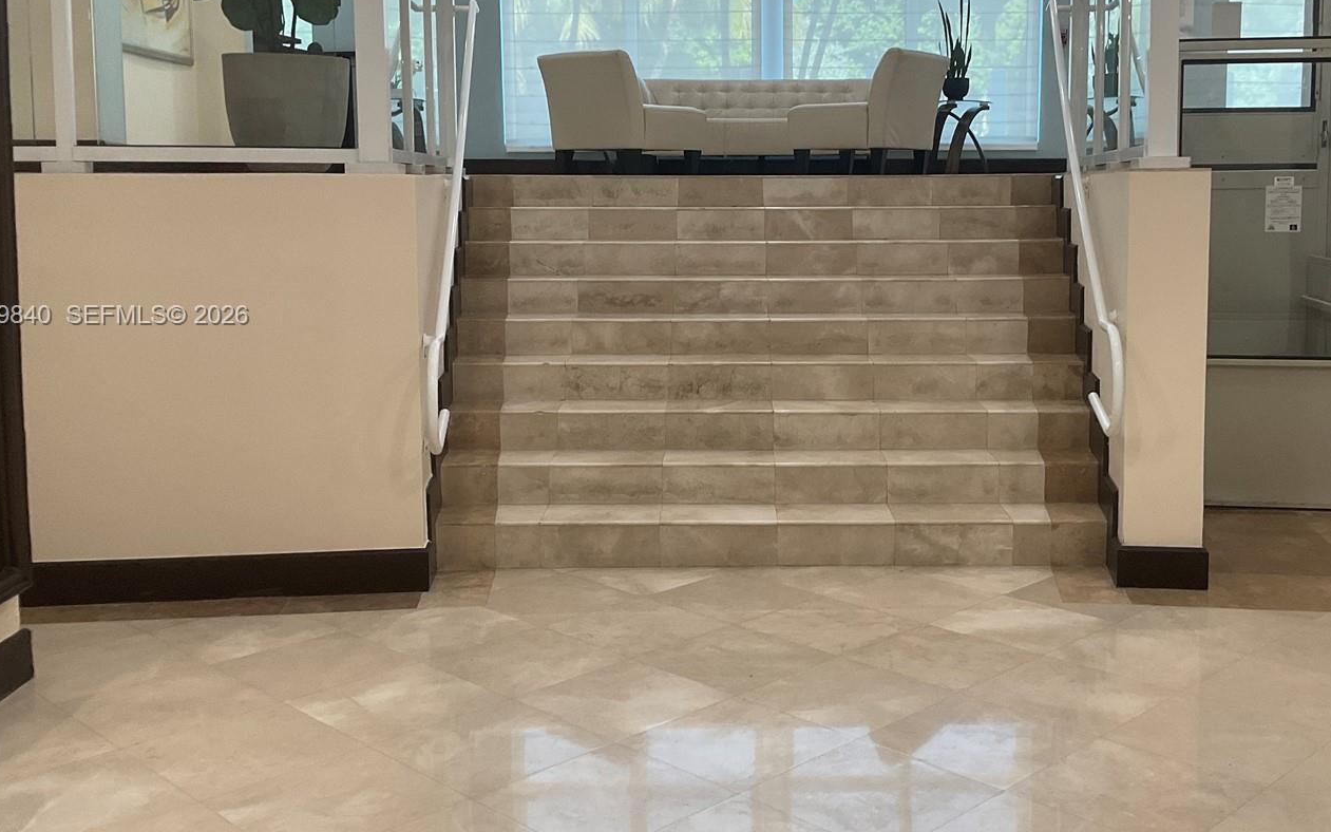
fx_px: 1415
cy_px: 317
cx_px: 764
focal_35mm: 39
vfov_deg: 32.6
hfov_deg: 50.2
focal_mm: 3
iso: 50
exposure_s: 1/60
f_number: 1.8
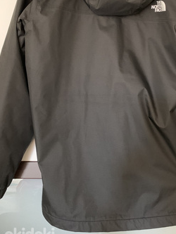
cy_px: 83
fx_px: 264
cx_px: 117
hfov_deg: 36.5
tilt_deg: +0.5
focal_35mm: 39
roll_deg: -1.4
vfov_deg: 47.3
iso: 800
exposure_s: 1/26
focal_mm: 4.25
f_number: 1.8
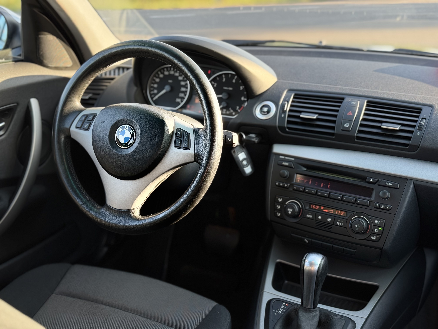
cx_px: 219
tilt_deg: -18.5
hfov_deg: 39.7
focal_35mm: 48
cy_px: 164
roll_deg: -0.7
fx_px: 607
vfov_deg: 30.3
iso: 64
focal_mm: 6.76
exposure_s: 1/196
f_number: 1.78
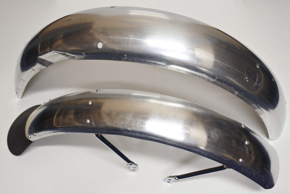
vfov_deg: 35.1
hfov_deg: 50.7
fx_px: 306
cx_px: 145
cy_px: 97
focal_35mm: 38
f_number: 4
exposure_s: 1/60
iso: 900
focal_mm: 14.3
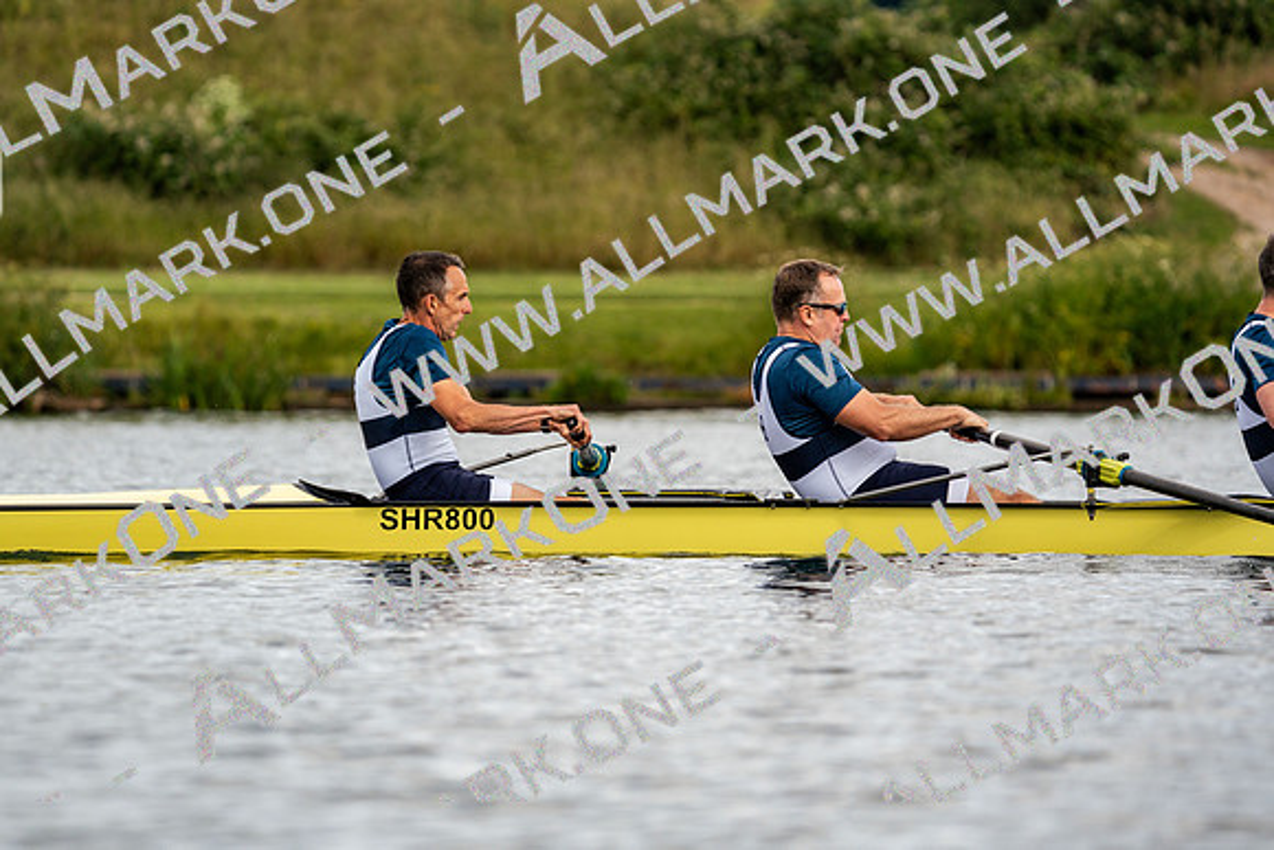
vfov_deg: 4.2
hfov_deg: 6.3
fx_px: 11539
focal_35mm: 326
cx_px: 637
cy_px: 425
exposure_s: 1/2000
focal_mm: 326
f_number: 6.3
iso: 320
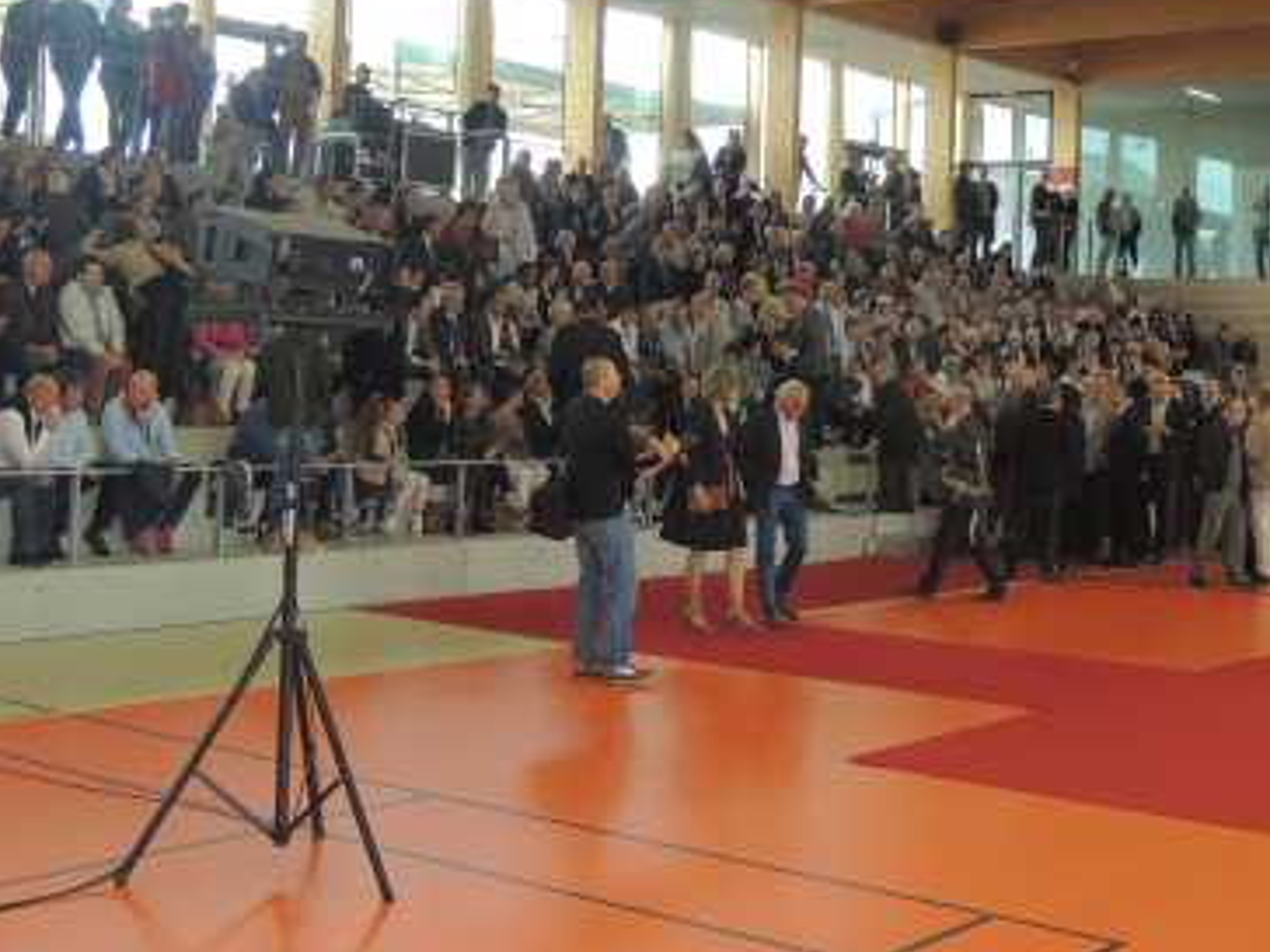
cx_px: 710
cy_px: 321
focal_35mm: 55
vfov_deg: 26.4
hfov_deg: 34.9
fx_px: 2018
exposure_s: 1/40
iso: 100
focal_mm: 5.3
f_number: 3.1
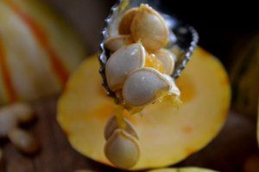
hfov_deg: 15.5
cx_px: 152
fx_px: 948
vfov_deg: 10.4
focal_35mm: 132
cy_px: 91
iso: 800
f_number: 5.6
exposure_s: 1/20
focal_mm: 55
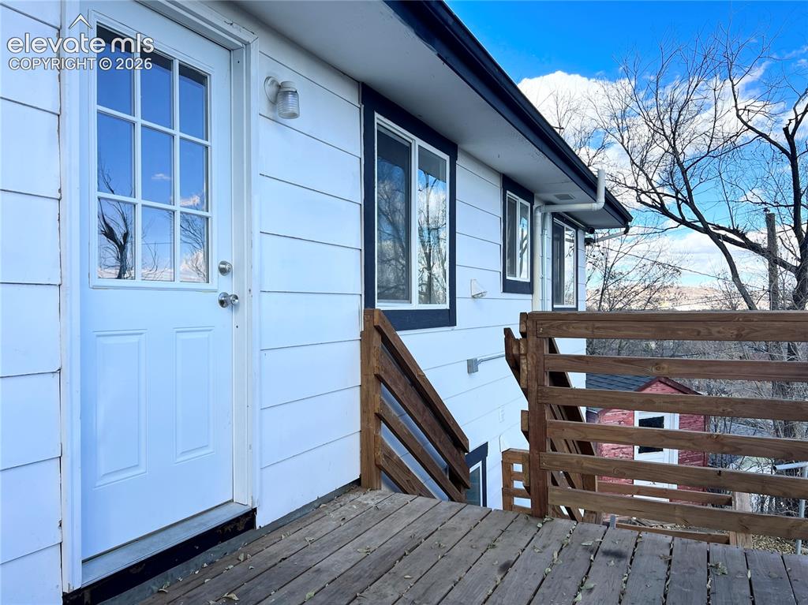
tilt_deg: -0.3
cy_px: 302
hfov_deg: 67.3
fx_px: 607
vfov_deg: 53.0
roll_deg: +0.5
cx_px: 404
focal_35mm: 26
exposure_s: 1/1431
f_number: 1.5
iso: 50
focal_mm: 5.7
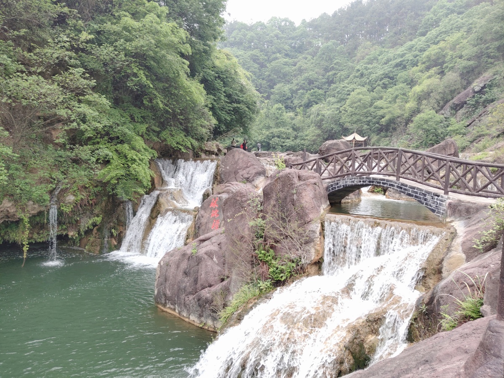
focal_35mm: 29
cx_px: 252
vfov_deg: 48.2
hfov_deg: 61.7
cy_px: 189
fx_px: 422
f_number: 1.8
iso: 57
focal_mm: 4.27
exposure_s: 1/100
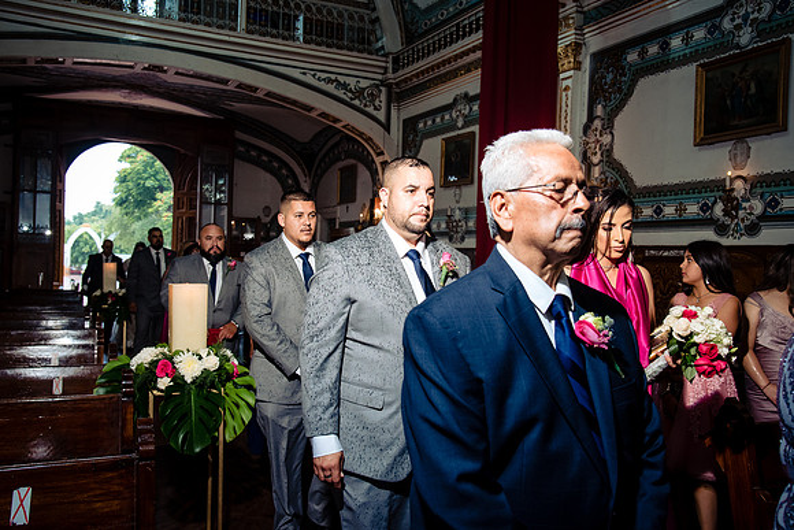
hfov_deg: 56.5
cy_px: 265
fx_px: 738
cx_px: 397
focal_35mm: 33
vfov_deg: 39.5
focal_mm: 32
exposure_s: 1/160
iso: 1600
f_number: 5.6
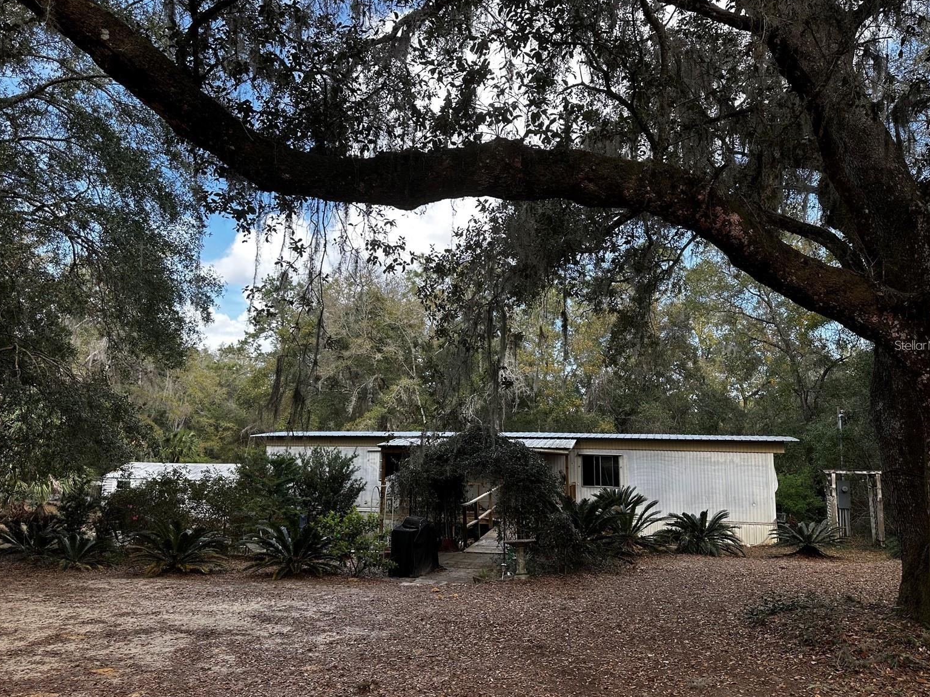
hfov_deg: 69.4
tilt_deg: +9.2
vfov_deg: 54.9
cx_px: 467
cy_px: 345
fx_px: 672
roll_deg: -1.0
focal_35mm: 25
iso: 80
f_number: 1.78
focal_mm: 6.86
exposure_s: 1/724
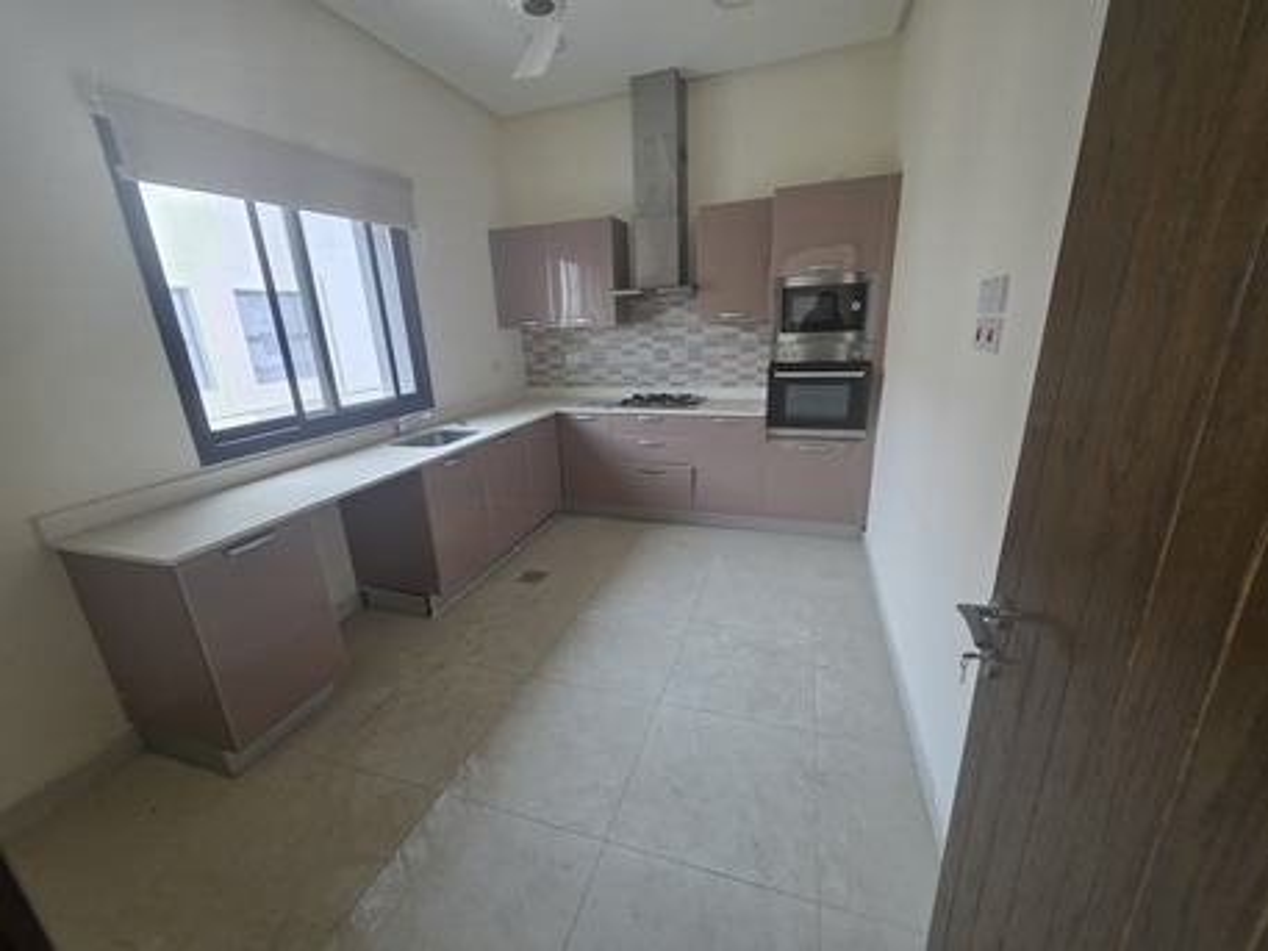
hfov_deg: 106.2
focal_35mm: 13
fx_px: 476
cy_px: 476
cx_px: 634
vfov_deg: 89.9
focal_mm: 2.2
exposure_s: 1/100
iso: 250
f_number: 1.9
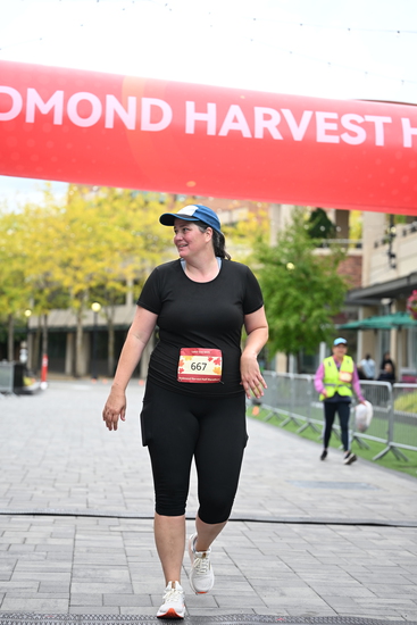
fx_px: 1285
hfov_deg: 18.4
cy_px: 312
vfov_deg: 27.3
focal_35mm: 74
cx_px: 208
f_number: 2.8
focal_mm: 74
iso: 400
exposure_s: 1/1250
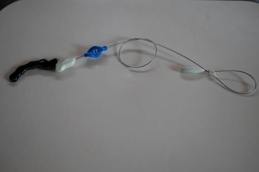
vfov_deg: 29.8
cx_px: 130
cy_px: 86
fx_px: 323
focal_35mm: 45
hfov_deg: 43.7
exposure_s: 1/60
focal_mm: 30
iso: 800
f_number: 4
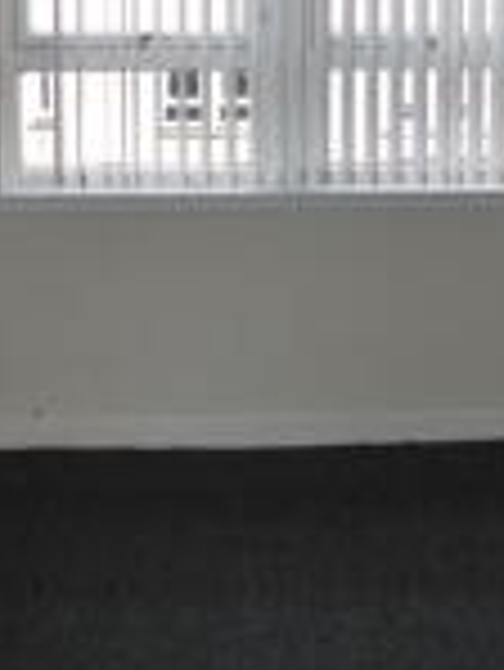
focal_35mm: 83
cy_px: 97
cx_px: 270
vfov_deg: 23.1
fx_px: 1609
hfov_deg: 17.8
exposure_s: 1/60
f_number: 3.5
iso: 560
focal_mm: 18
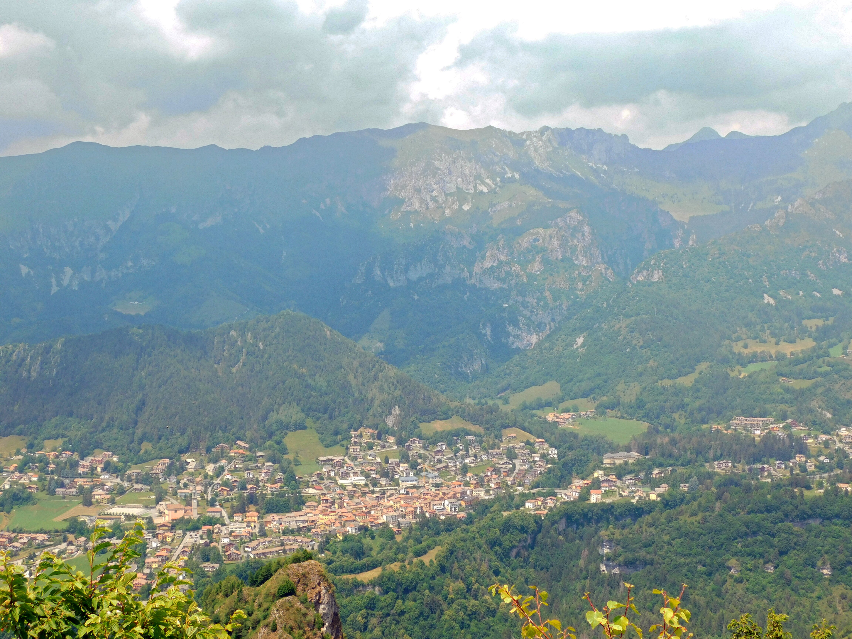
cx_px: 426
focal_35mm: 45
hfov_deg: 42.1
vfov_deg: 32.2
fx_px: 1108
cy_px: 320
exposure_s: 1/640
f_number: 3.7
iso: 125
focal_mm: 8
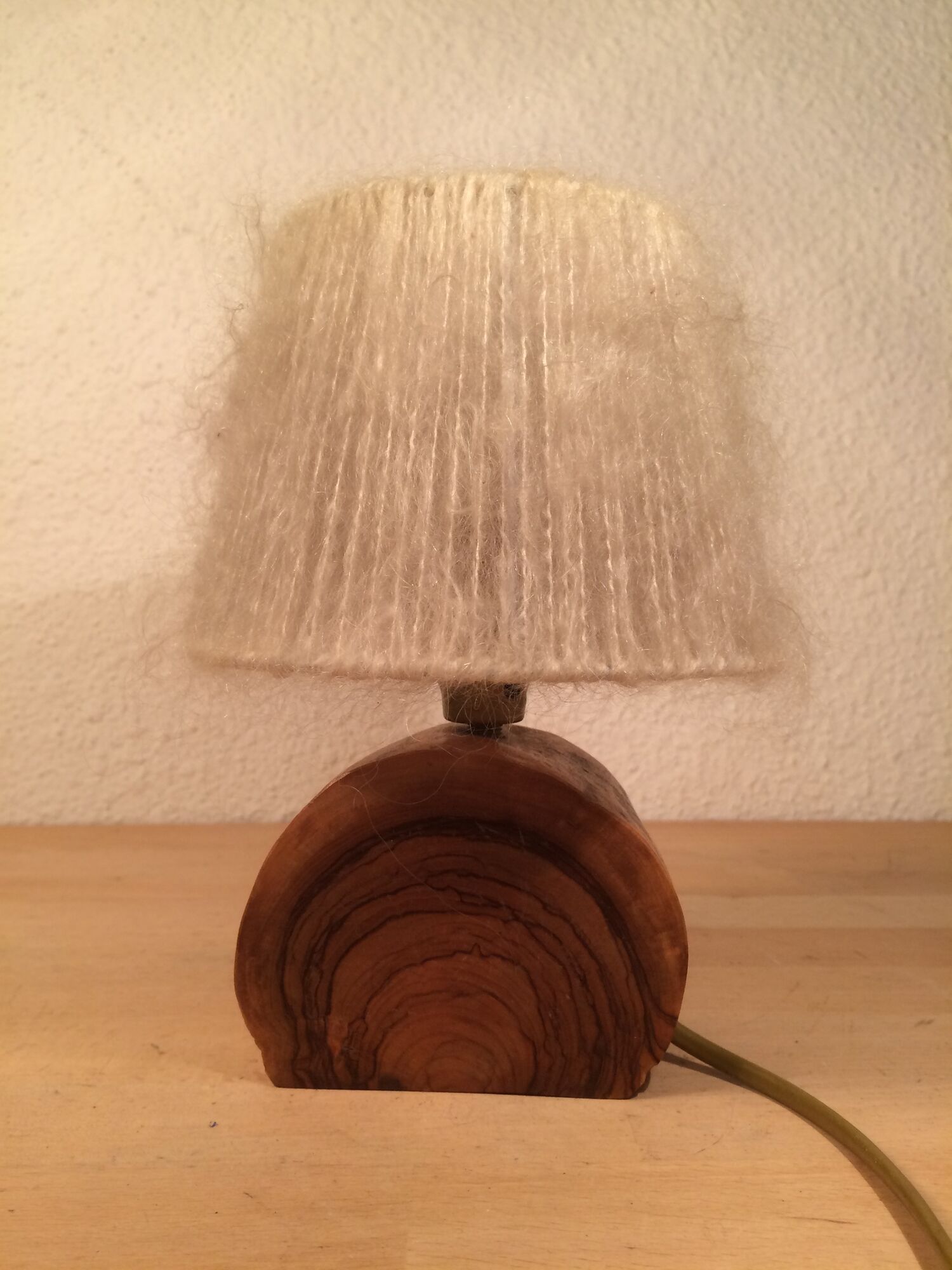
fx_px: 1063
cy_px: 635
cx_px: 476
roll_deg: +1.0
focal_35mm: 29
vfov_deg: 61.7
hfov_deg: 48.2
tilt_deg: -2.5
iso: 40
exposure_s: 1/33
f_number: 2.2
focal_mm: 4.15
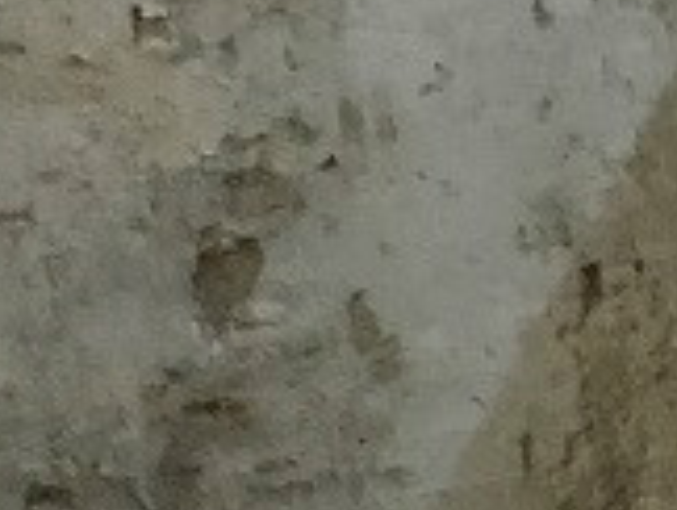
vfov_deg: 8.1
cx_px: 1212
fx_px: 3526
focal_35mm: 180
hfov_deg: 10.3
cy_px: 778
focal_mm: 4.15
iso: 250
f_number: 2.2
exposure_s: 1/17
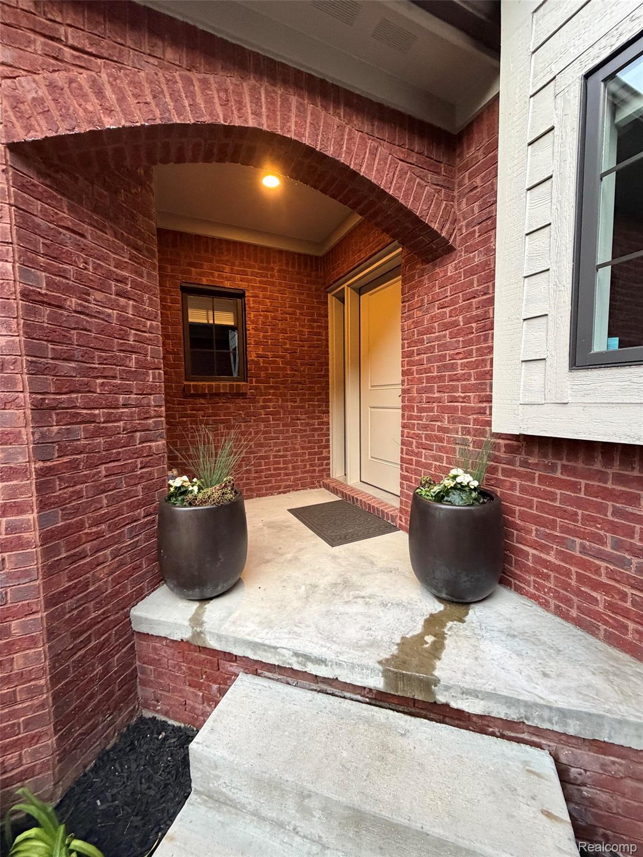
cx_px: 322
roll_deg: +0.4
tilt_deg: -4.0
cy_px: 428
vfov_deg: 102.1
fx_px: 347
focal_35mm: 14
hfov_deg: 85.7
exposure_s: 1/60
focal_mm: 2.22
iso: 400
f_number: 2.2
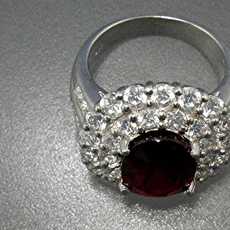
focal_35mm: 138
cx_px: 157
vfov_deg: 12.7
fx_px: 1037
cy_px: 124
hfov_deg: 12.6
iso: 800
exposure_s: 1/30
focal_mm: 10.6
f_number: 8
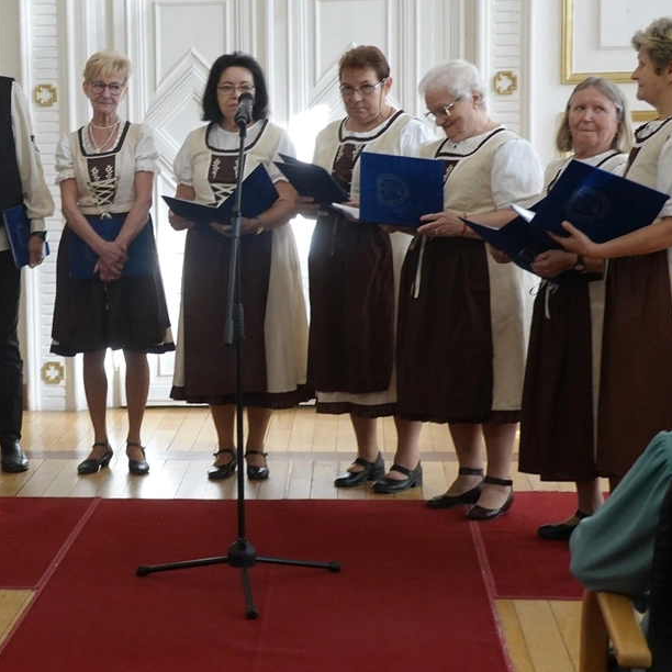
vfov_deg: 20.9
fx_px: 1823
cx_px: 44
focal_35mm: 83
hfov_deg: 20.4
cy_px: 333
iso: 1000
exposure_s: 1/100
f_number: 4
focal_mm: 17.19
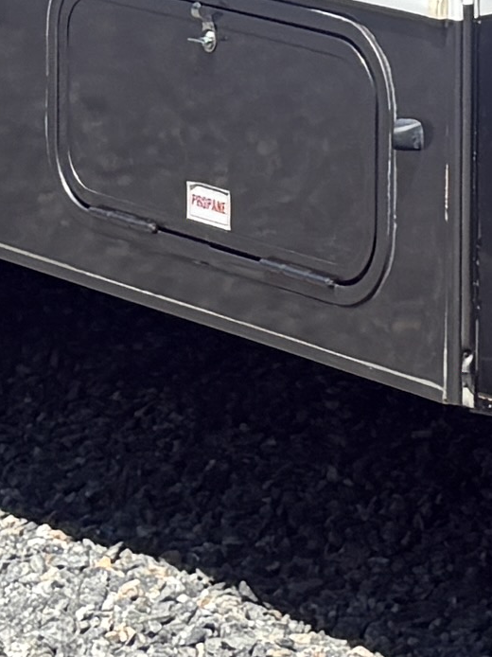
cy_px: -595
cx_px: 989
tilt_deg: -3.5
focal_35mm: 214
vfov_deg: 8.8
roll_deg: -0.9
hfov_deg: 6.7
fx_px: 4058
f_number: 1.6
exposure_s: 1/4065
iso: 64
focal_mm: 5.96
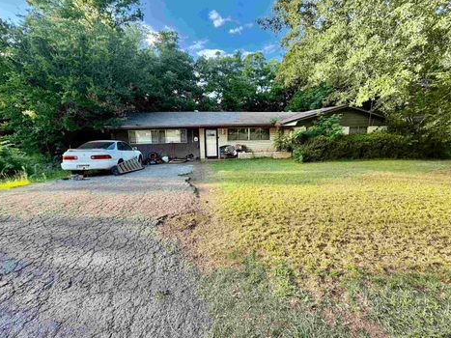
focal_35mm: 15
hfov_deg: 98.1
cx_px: 234
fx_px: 195
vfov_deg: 81.6
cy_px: 160
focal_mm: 2.22
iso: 40
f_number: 2.2
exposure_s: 1/212
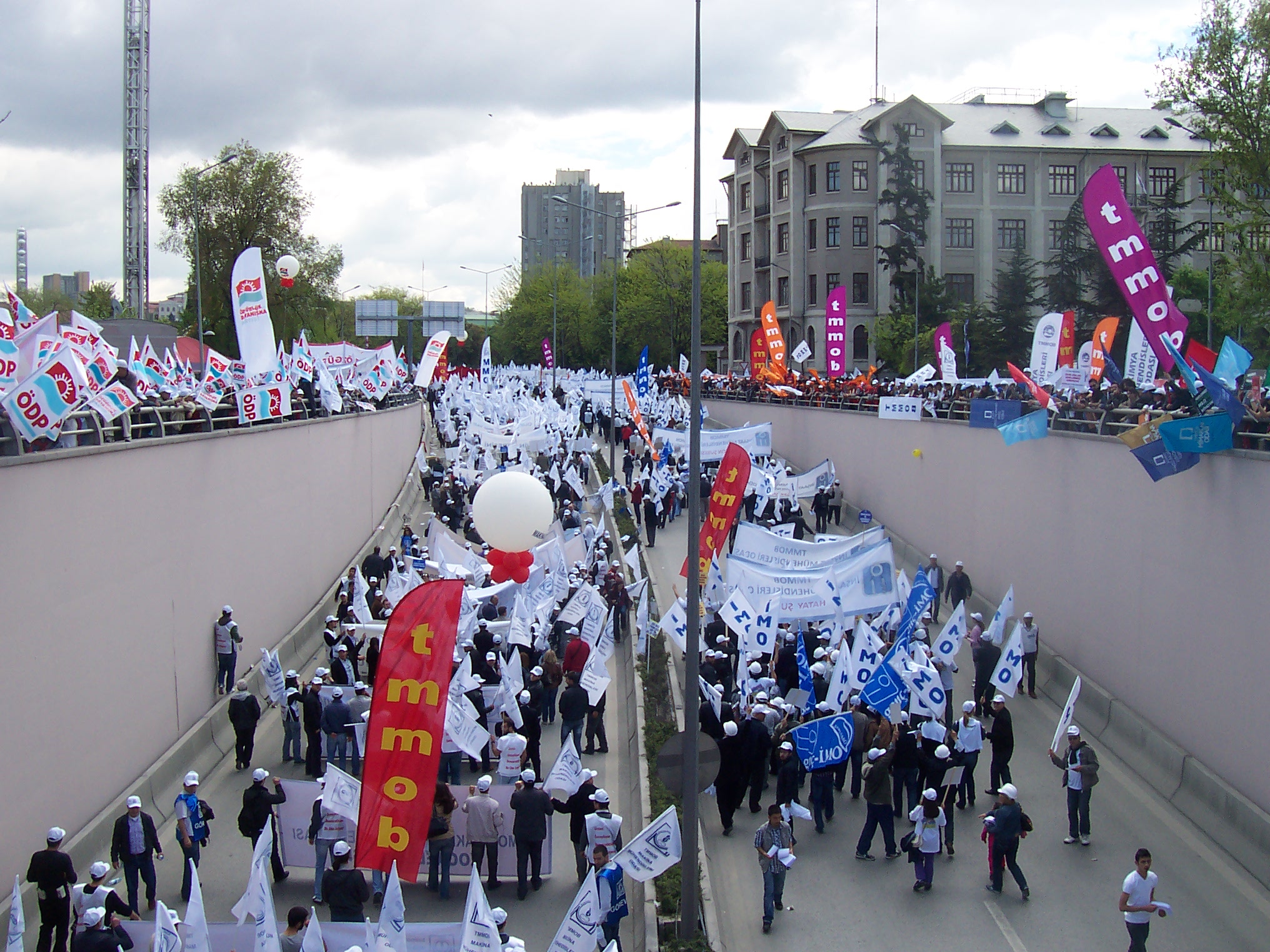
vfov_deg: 38.7
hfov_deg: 50.1
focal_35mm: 37
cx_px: 635
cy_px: 476
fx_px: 1357
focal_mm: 5.6
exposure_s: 1/350
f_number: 5.6
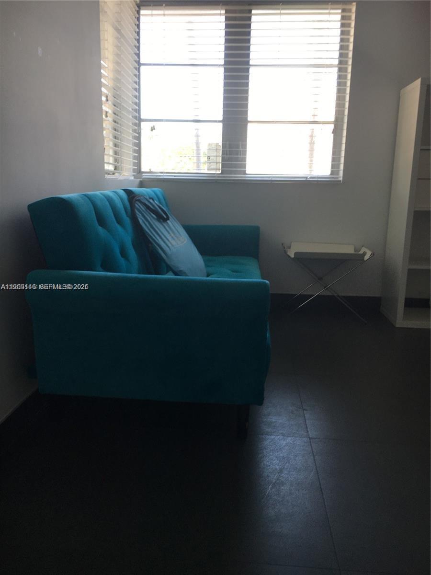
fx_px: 481
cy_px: 288
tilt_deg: -10.0
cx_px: 216
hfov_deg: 48.2
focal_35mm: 29
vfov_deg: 61.7
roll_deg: -1.1
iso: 25
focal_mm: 4.15
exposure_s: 1/40
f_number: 2.2
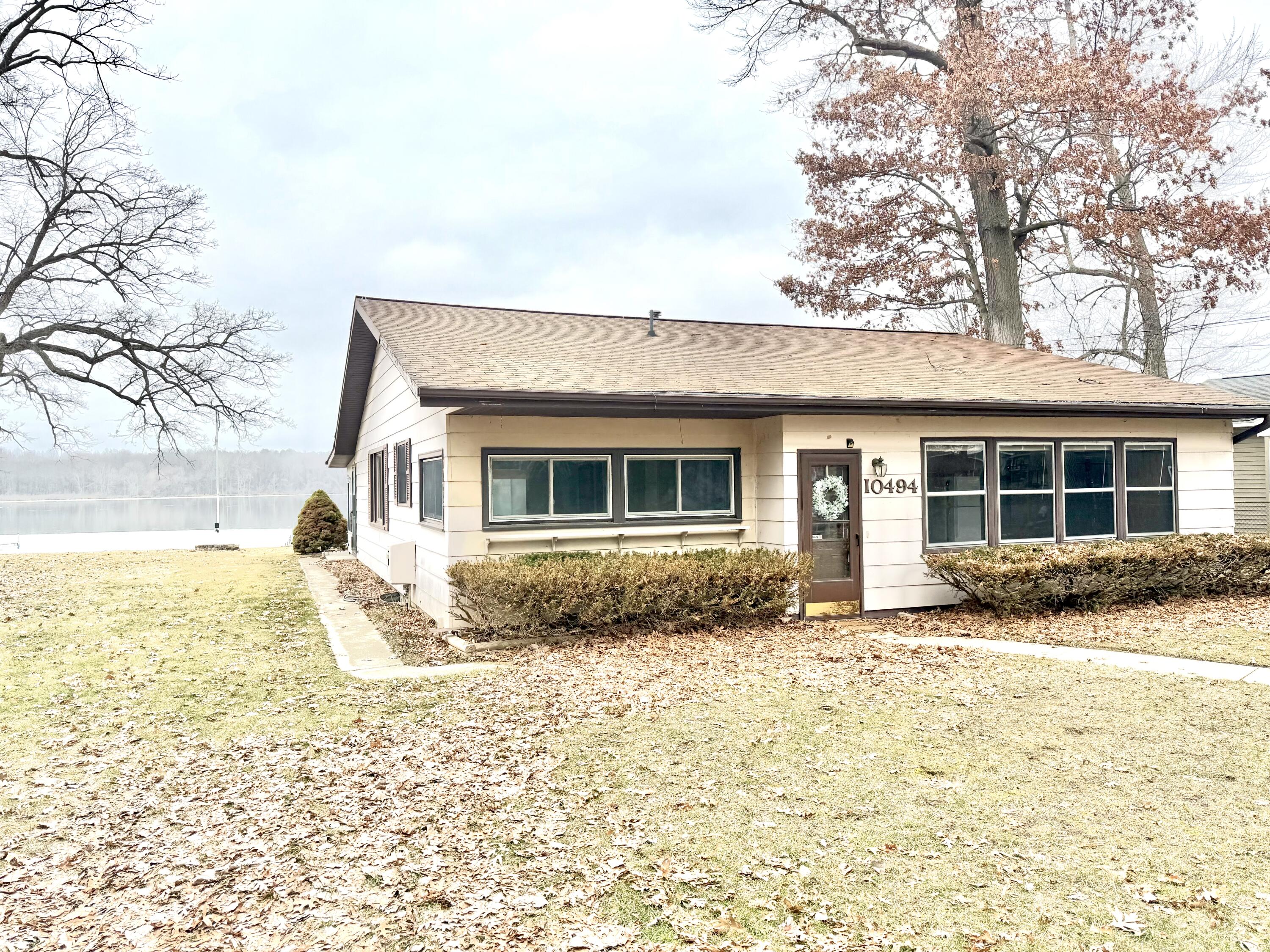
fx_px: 881
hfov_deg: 71.6
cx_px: 635
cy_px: 476
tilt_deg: +0.7
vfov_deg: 56.8
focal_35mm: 24
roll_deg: +0.7
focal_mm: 6.76
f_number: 1.78
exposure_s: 1/2053
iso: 80
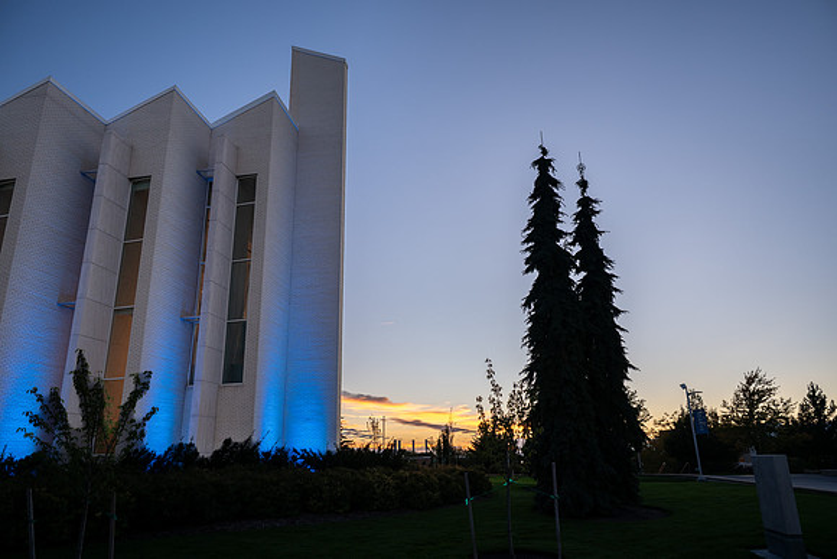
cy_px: 280
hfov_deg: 73.7
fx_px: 558
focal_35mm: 24
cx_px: 418
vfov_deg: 53.2
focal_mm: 24
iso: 125
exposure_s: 1/160
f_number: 2.8
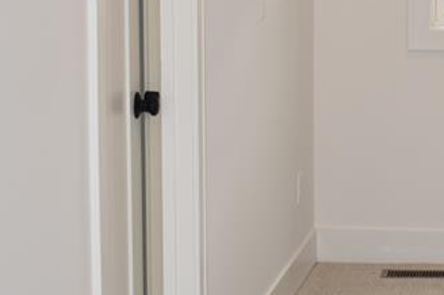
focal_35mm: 127
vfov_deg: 10.8
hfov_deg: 15.9
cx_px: 451
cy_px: 55
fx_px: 1559
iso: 320
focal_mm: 27
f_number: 5
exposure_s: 1/200
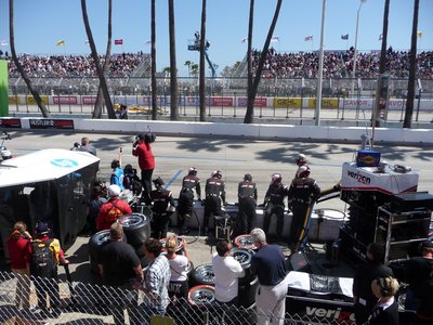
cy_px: 162
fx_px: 350
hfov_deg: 63.4
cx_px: 216
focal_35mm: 28
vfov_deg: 49.7
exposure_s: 1/1000
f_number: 3.3
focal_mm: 4.7
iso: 100
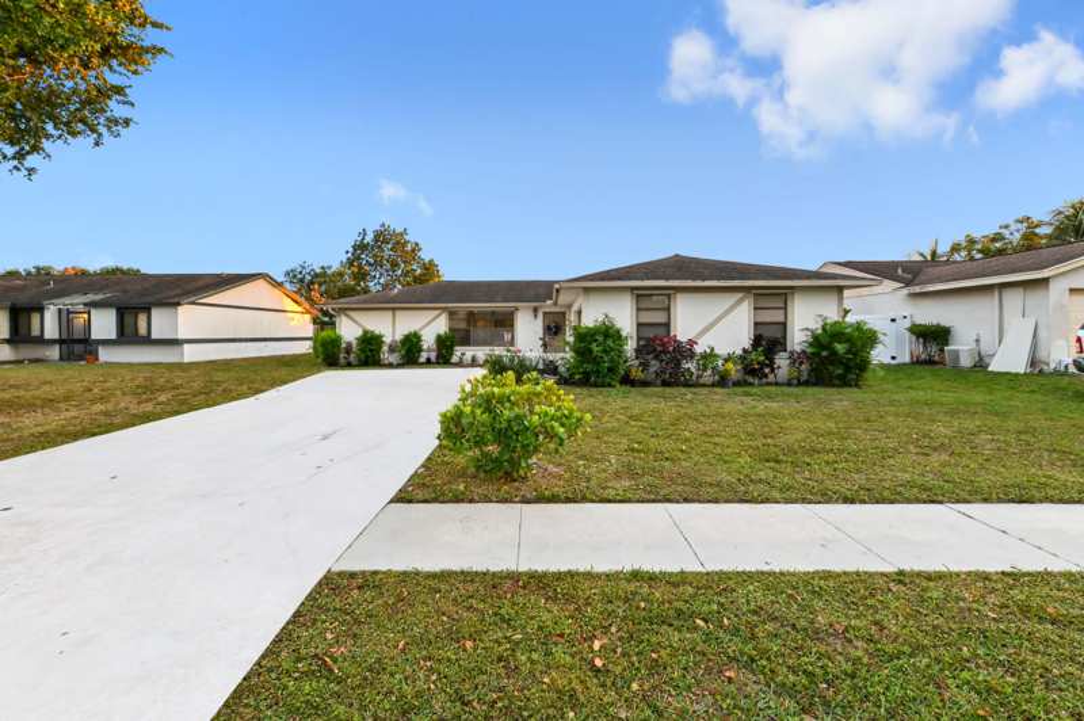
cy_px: 360
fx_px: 451
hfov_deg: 100.4
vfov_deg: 77.2
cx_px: 542
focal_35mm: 15
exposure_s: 1/40
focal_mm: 15
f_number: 9
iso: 400
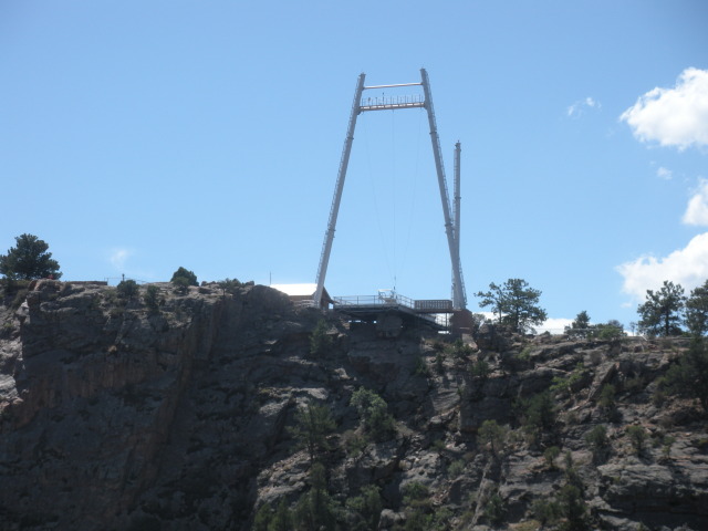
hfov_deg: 19.6
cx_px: 354
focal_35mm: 100
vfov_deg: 14.8
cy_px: 266
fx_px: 2045
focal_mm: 17.4
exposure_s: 1/420
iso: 64
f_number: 5
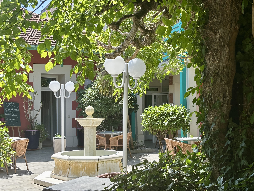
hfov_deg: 36.8
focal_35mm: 52
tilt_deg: +1.0
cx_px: 127
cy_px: 96
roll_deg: +0.5
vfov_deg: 28.0
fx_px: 382
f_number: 1.6
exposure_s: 1/831
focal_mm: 5.96
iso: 32
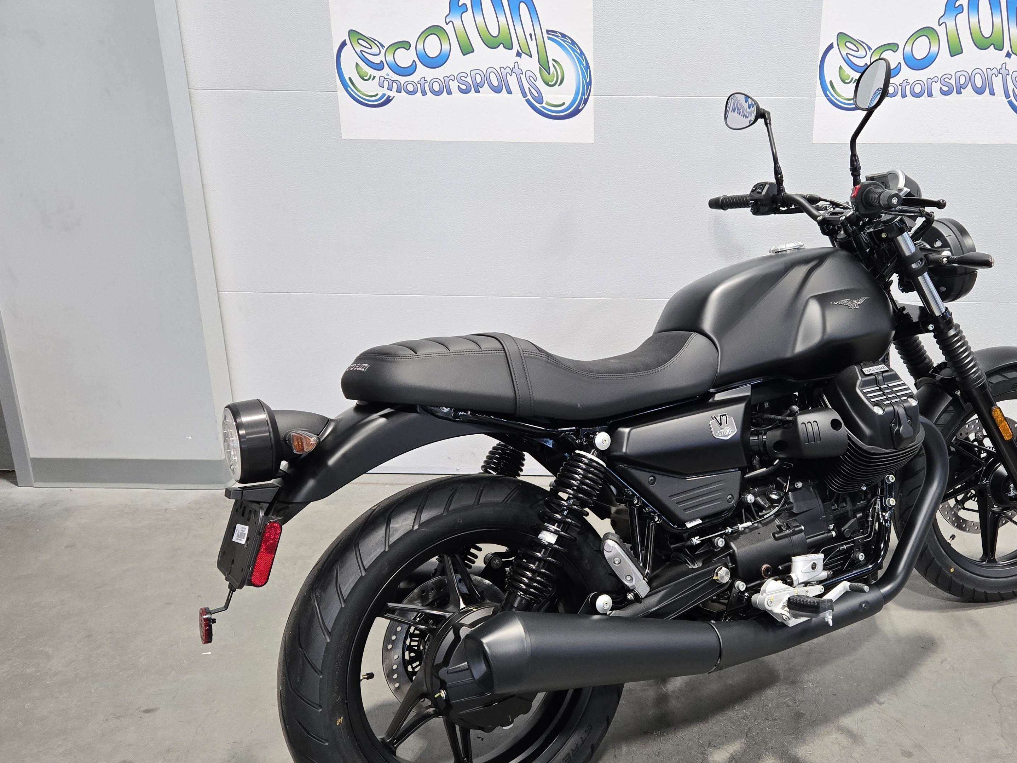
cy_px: 397
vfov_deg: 44.1
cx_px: 640
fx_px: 940
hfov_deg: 56.1
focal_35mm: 32
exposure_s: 1/120
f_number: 1.8
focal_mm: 5.4
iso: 400
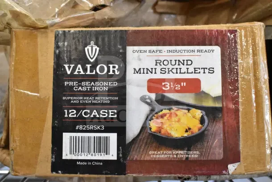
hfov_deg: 47.9
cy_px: 91
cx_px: 136
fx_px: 306
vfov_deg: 33.0
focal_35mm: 40
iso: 6400
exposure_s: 1/200
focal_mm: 27
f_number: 7.1
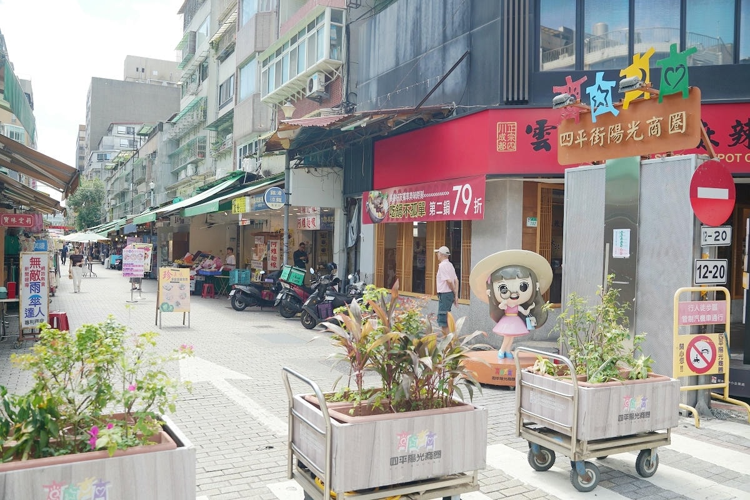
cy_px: 250
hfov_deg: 65.5
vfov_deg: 46.4
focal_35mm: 28
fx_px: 583
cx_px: 375
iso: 125
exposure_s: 1/160
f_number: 4
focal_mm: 28
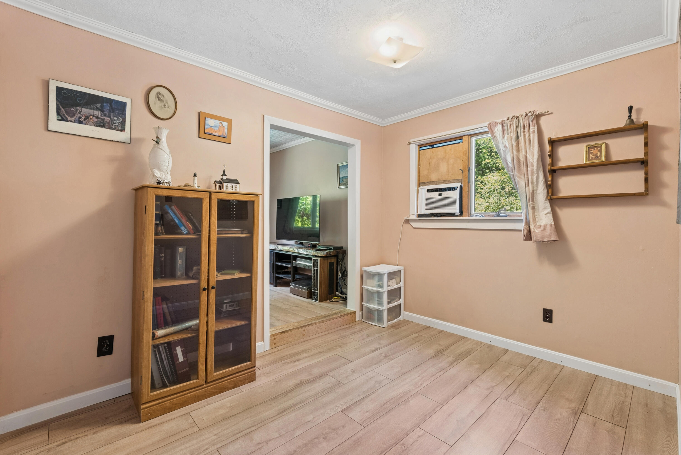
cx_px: 340
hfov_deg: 96.7
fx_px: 303
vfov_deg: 73.8
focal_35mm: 16
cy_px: 228
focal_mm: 16
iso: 320
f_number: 7.1
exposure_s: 1/2.5
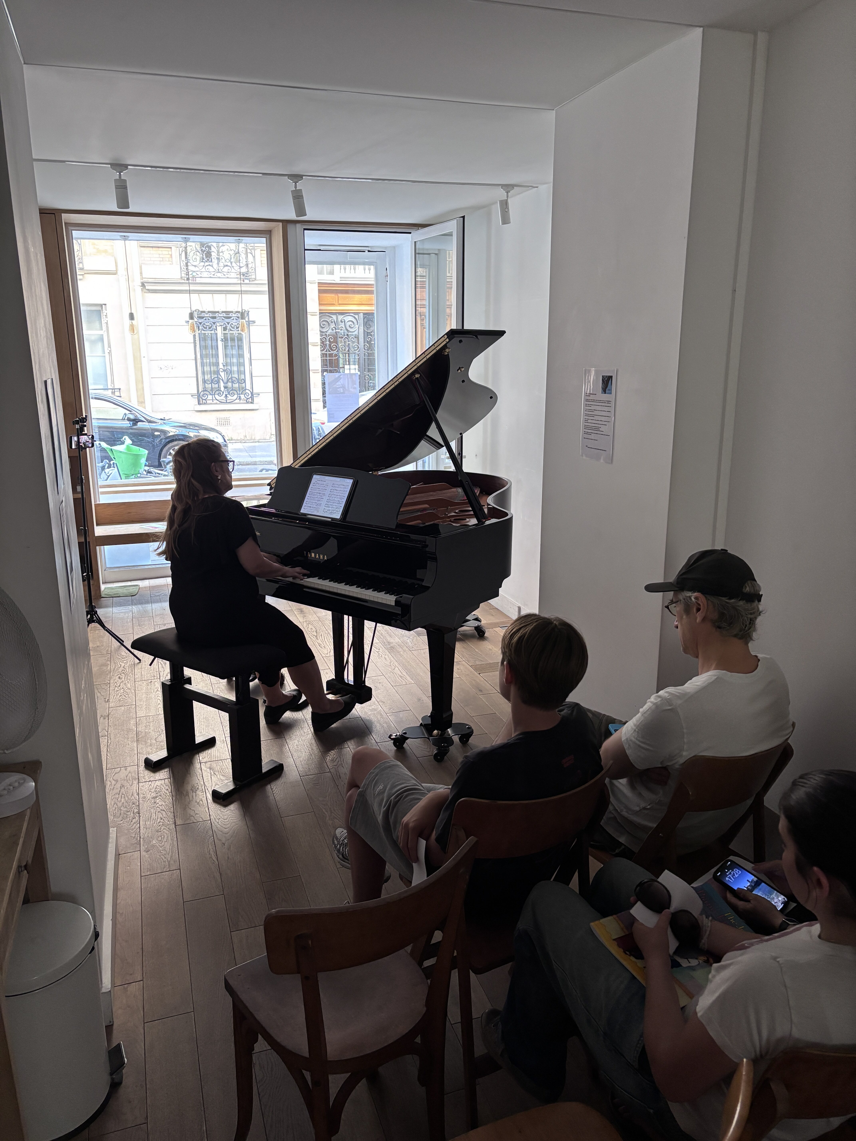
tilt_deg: -14.5
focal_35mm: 26
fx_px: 857
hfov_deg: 53.1
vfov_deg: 67.3
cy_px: 570
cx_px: 428
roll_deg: -0.6
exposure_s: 1/60
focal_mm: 5.96
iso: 320
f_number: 1.6
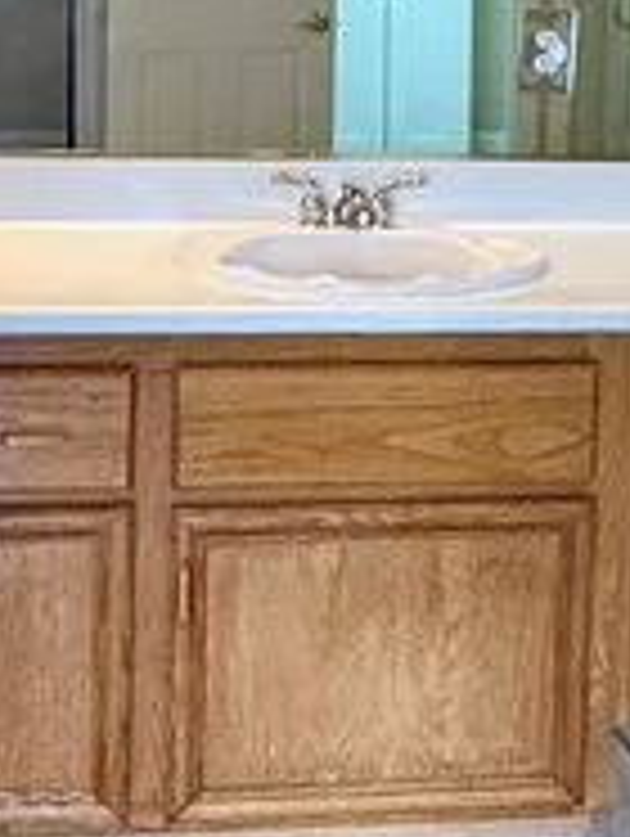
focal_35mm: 77
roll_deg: -1.3
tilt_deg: -3.2
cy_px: 18
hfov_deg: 19.2
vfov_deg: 24.3
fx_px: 1864
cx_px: 279
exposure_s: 1/120
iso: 250
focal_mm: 2.22
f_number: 2.2
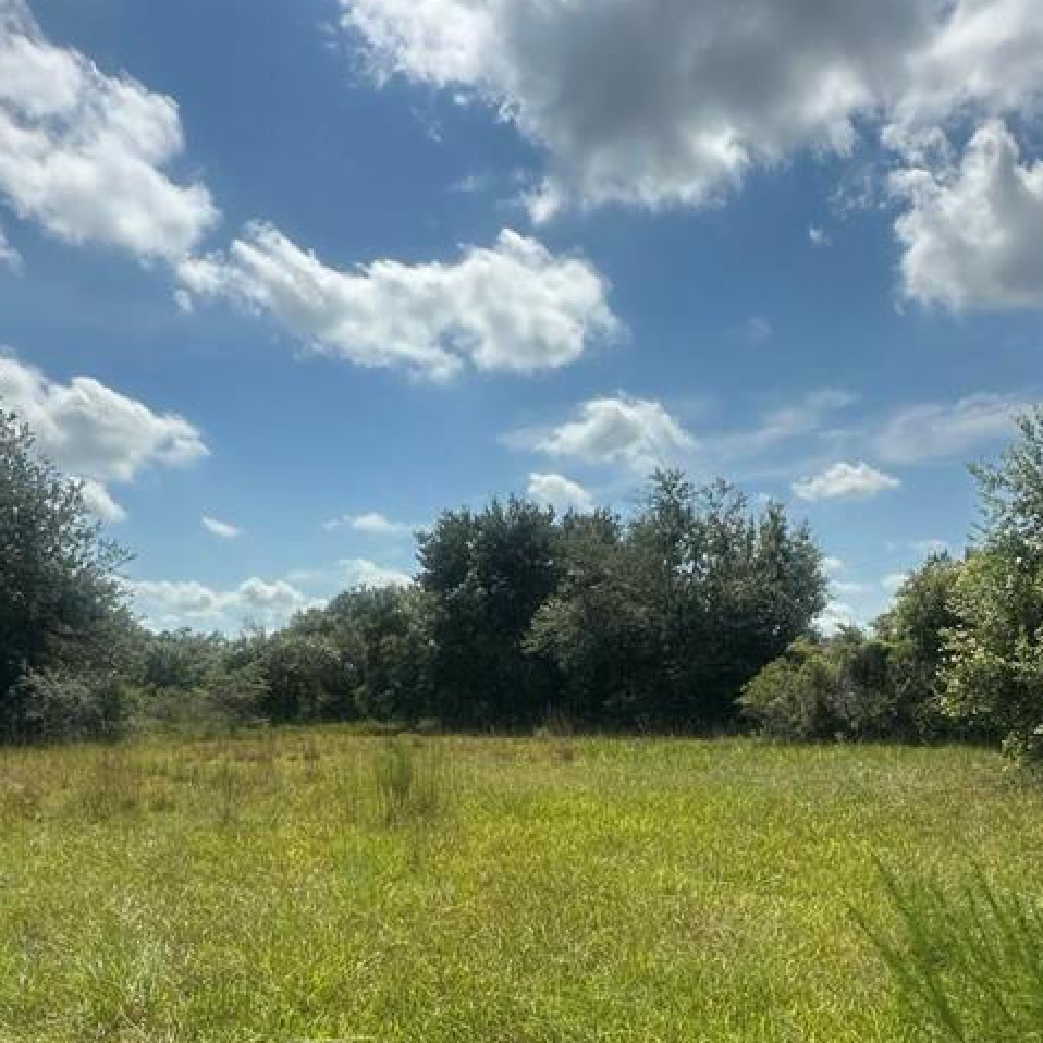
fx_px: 1057
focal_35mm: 31
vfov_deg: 49.7
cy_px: 821
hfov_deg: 52.5
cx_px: 518
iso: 50
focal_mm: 2.22
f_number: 2.2
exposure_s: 1/3401
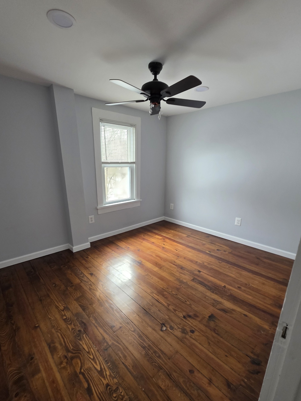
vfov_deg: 97.9
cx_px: 149
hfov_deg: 81.8
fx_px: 174
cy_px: 219
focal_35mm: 15
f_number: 1.9
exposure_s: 1/60
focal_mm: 2.2
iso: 160
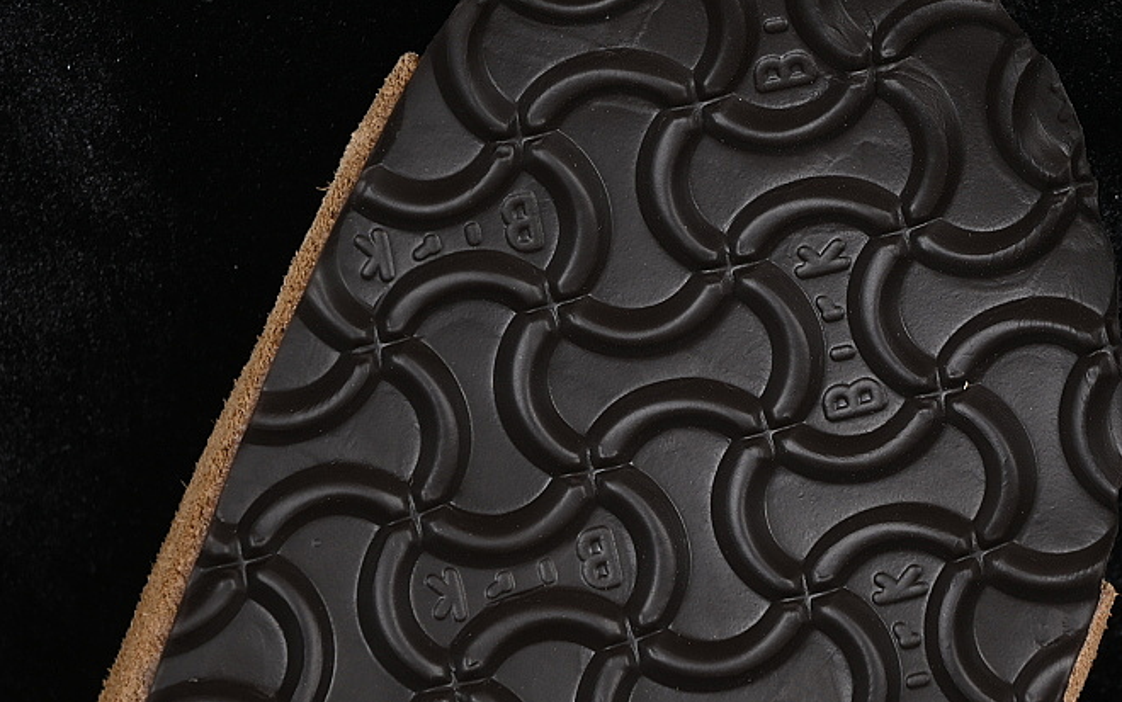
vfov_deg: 10.5
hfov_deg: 16.7
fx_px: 3824
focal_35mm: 125
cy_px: 401
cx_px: 707
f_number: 6.3
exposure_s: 1/60
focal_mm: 50
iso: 160
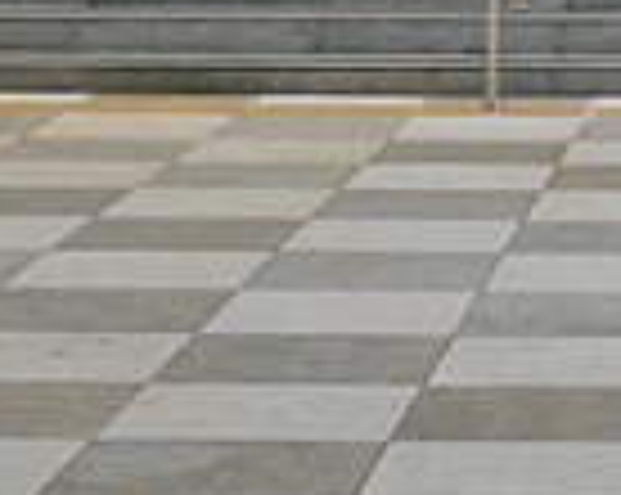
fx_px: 3634
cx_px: 909
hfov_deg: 9.5
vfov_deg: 7.1
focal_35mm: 198
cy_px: -893
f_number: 2.5
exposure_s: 1/500
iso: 200
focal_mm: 14
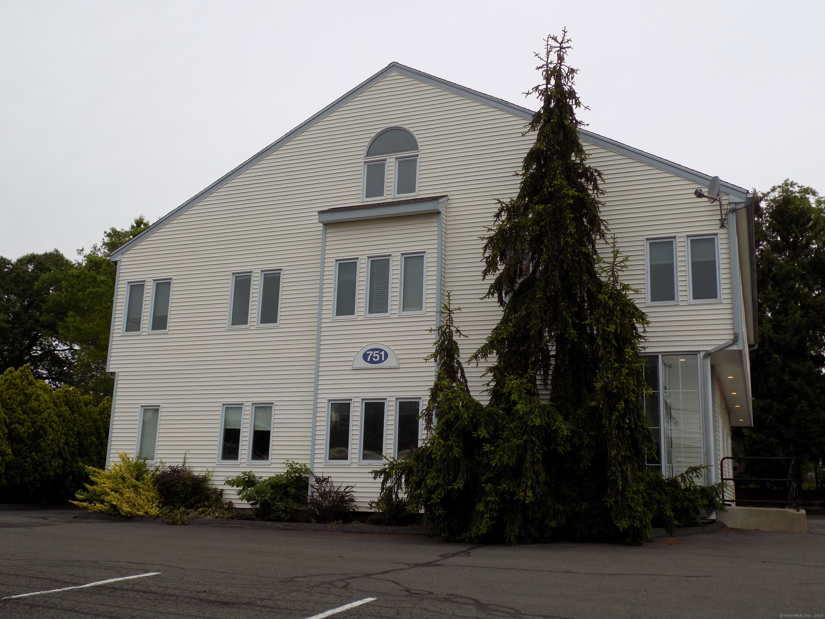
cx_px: 412
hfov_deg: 54.0
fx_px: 810
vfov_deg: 41.8
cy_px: 310
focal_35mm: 34
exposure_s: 1/250
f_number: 3.4
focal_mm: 6.1
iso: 80
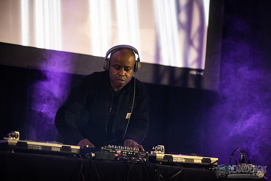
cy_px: 90
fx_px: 1393
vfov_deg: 7.4
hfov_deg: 11.1
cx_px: 136
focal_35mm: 185
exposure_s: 1/125
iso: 3200
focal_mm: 185
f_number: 3.2
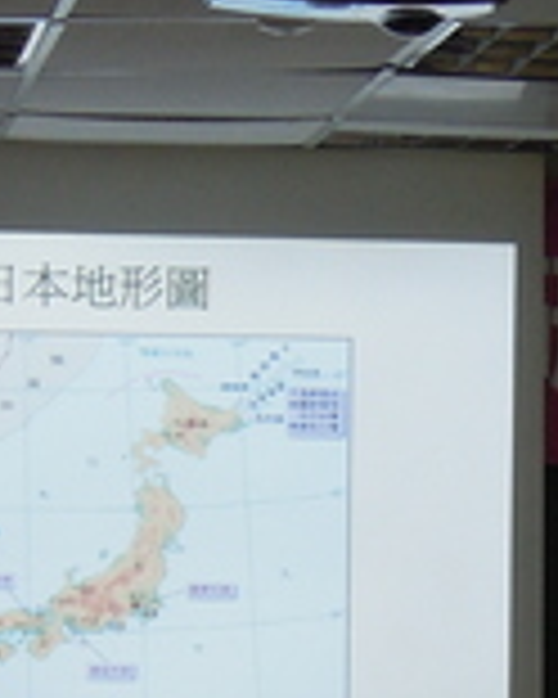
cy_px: 732
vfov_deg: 9.7
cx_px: 378
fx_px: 4087
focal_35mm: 198
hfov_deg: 7.8
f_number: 3.5
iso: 220
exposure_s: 1/50
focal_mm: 8.1
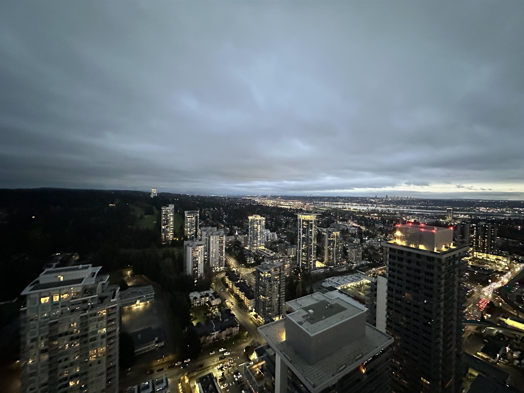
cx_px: 262
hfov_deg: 102.1
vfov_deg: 85.7
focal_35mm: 14
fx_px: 212
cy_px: 196
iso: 1600
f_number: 2.2
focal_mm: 2.22
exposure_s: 1/40
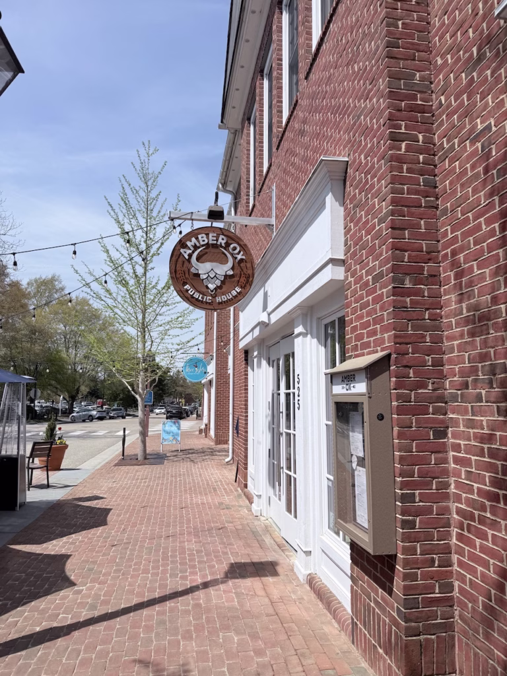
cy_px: 338
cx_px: 254
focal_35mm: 24
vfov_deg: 71.6
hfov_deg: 56.8
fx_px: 469
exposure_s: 1/7353
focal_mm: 6.76
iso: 80
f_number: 1.78
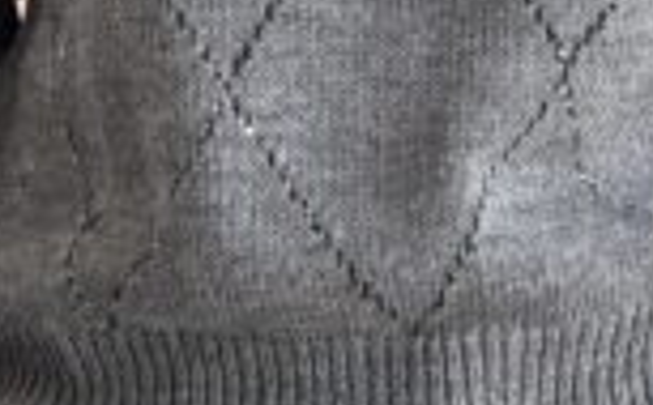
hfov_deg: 6.3
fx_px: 5915
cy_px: -136
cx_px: 333
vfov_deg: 3.9
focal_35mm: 333
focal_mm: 15.66
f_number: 2.8
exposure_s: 1/99
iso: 160
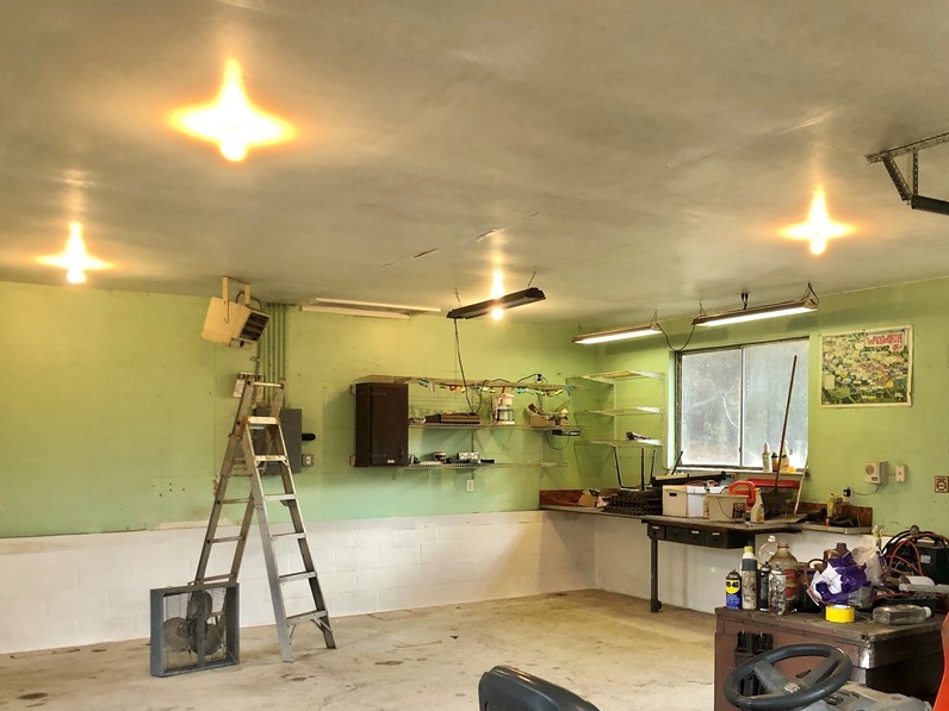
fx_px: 987
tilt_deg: +1.0
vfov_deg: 39.4
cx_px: 589
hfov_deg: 50.9
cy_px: 447
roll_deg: +0.0
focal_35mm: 36
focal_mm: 4
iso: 40
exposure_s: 1/30
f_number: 1.8
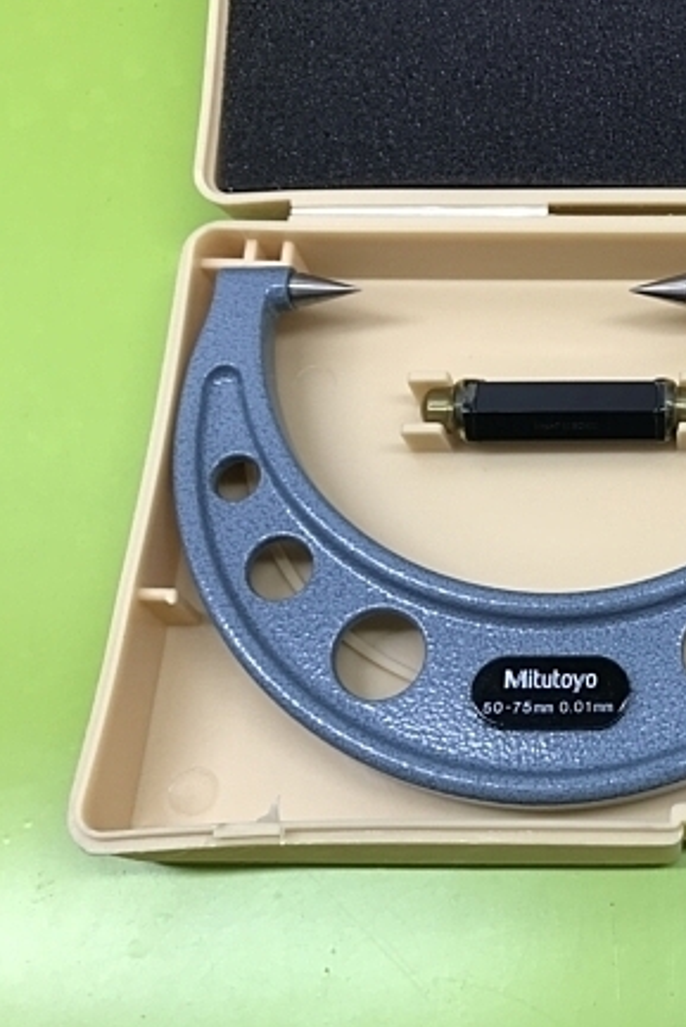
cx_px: 731
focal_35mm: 43
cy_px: 500
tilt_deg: -66.8
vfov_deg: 45.4
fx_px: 1228
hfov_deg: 28.7
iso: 20
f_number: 1.8
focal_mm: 3.99
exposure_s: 1/106
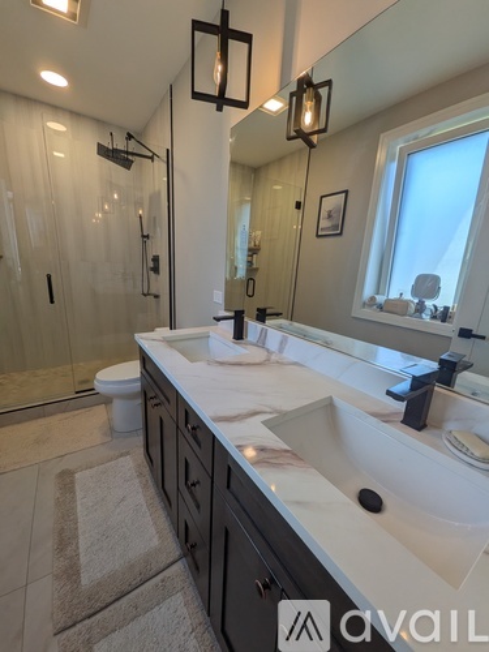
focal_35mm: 14
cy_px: 326
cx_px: 244
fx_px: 264
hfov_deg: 85.7
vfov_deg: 102.1
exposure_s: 1/201
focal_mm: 1.85
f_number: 2.2
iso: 42
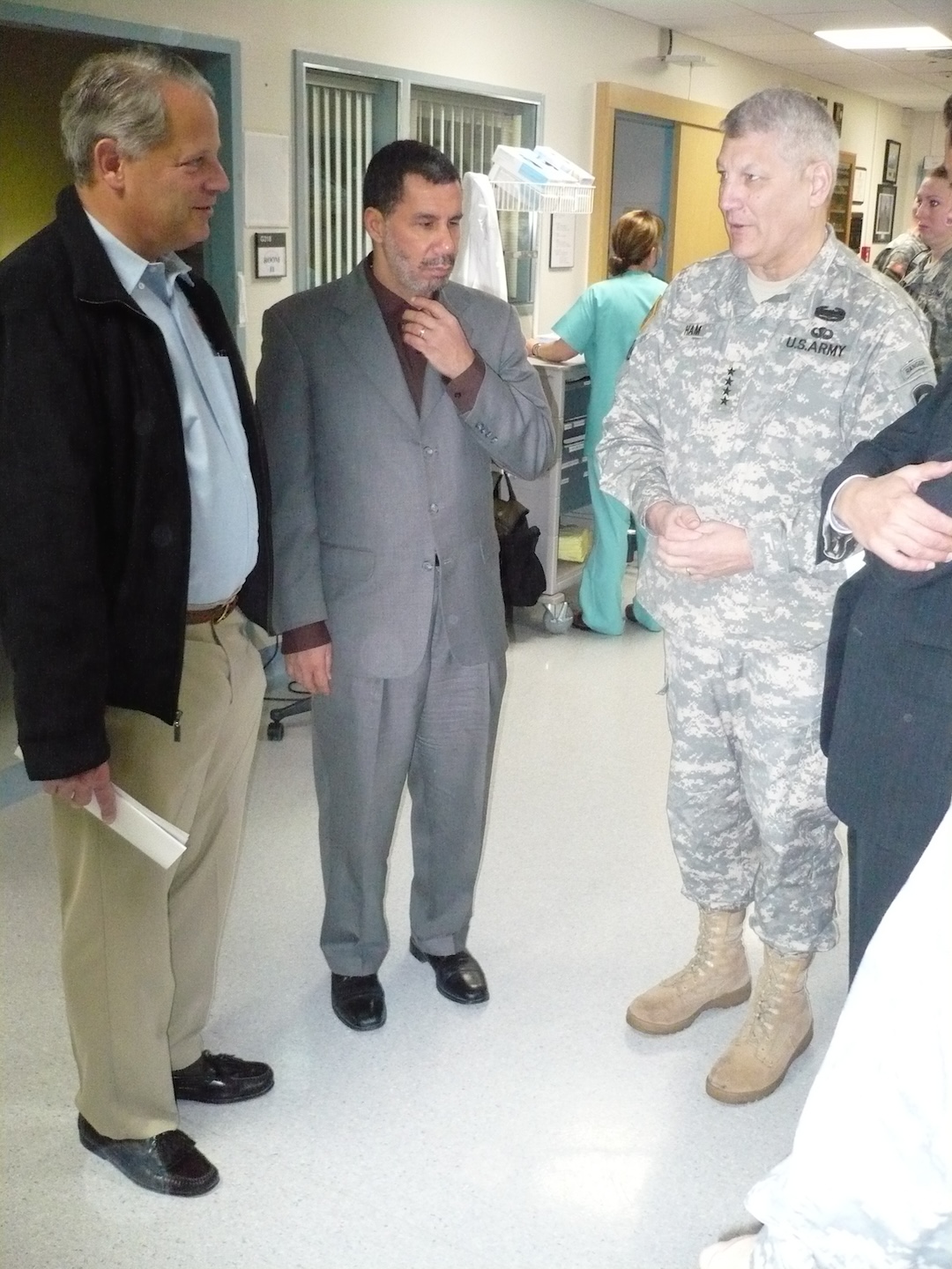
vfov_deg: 52.6
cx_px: 476
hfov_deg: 40.7
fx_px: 1283
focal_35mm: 35
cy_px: 634
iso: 640
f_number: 2.8
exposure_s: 1/30
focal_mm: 5.8
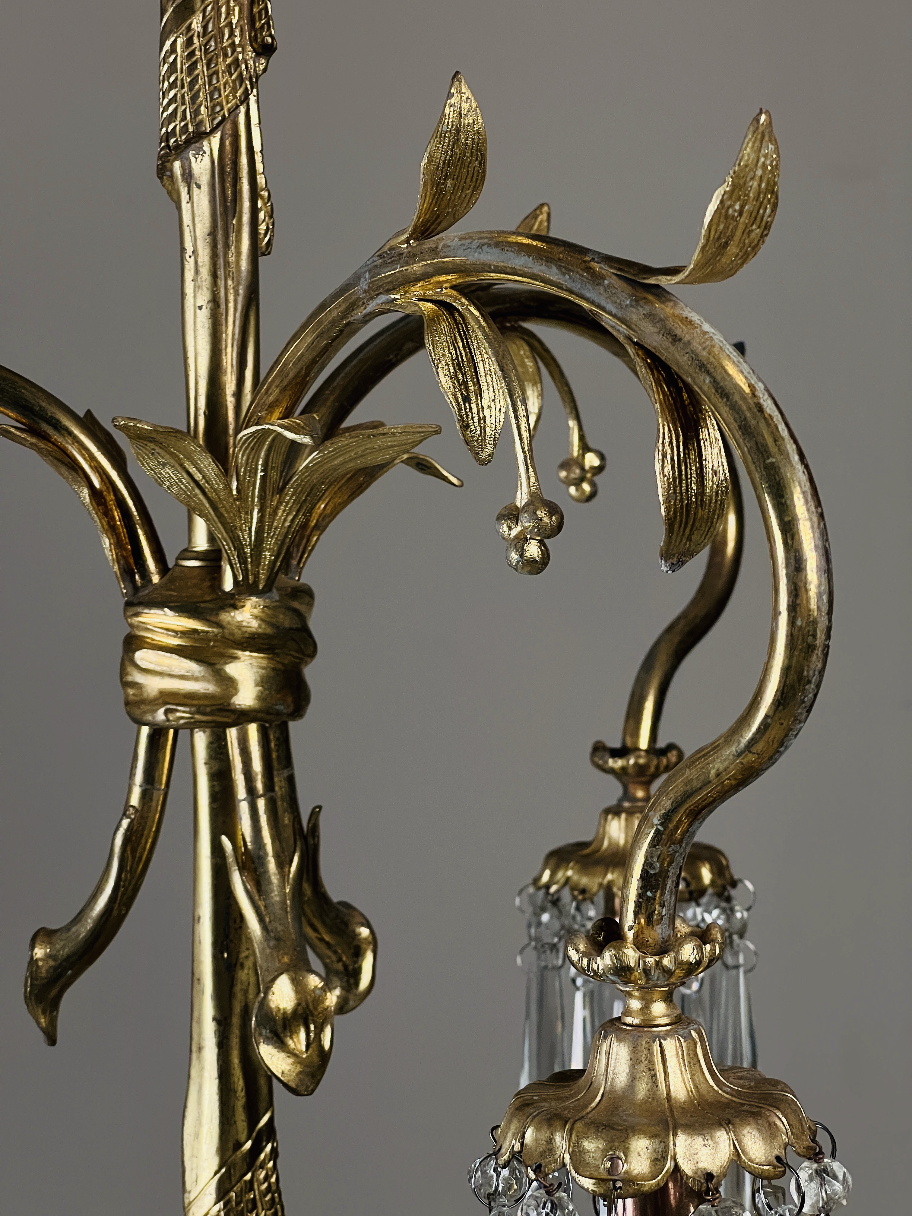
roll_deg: +1.5
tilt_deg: -5.0
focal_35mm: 77
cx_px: 456
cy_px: 608
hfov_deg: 19.1
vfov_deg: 25.3
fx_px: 2705
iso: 200
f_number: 2.8
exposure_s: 1/99
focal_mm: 9
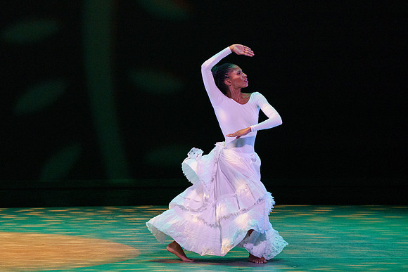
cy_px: 124
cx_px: 181
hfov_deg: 4.9
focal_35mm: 418
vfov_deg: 3.3
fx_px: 4740
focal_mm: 376
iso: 5000
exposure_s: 1/400
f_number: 6.3
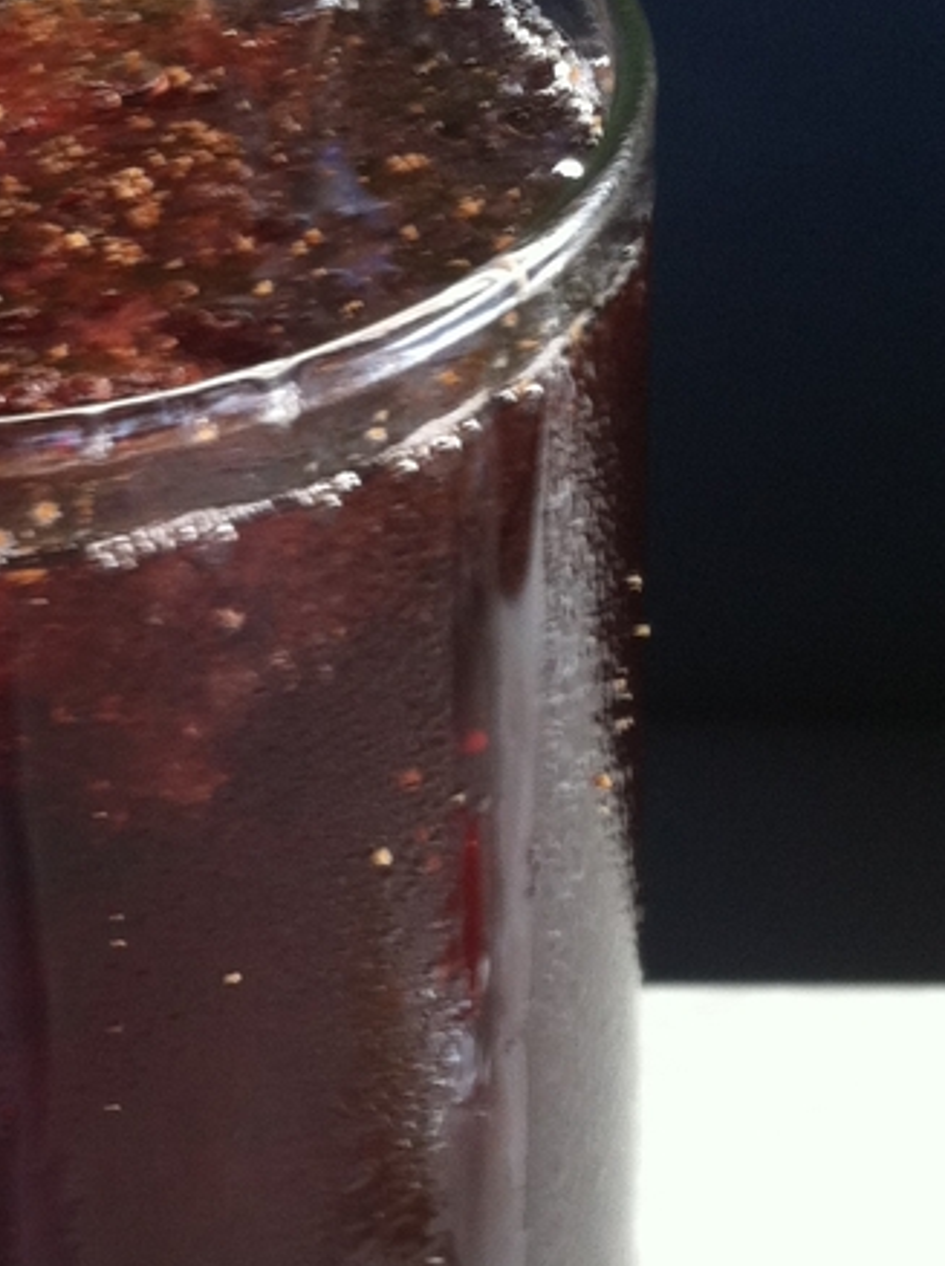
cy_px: 910
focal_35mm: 96
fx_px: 3505
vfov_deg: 20.4
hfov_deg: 15.2
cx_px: 133
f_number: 2.8
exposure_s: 1/15
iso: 80
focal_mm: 3.85
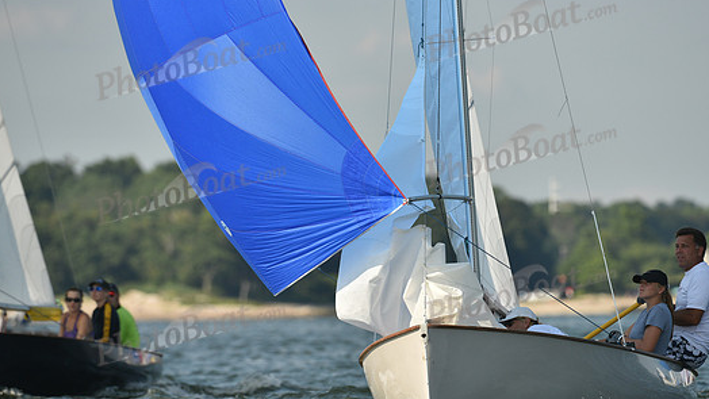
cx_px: 357
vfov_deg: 2.6
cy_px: 241
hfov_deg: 4.7
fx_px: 8725
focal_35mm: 464
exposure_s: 1/1250
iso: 250
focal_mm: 400
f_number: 6.3
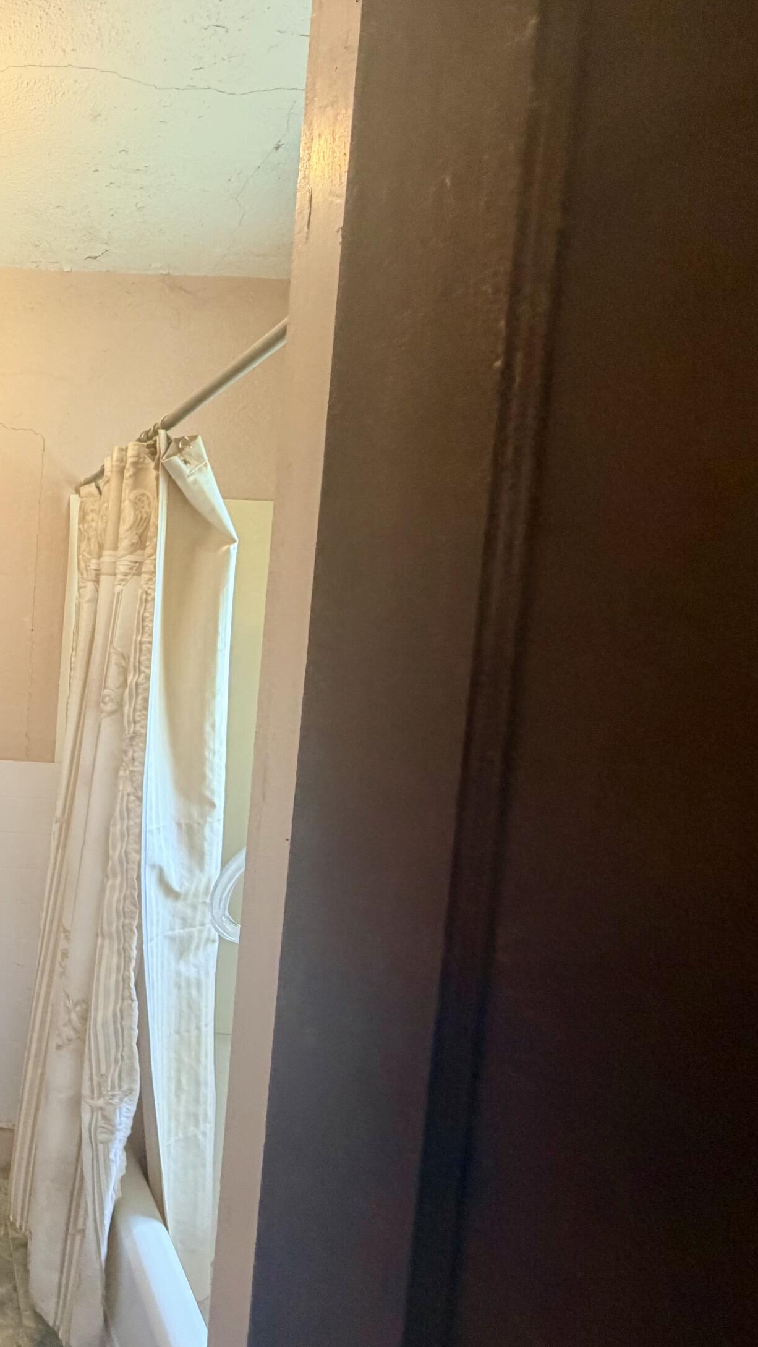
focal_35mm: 21
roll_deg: -1.5
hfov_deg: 41.4
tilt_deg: -3.5
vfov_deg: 83.8
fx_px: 750
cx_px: -96
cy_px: 689
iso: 200
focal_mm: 2.22
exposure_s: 1/60
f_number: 2.2
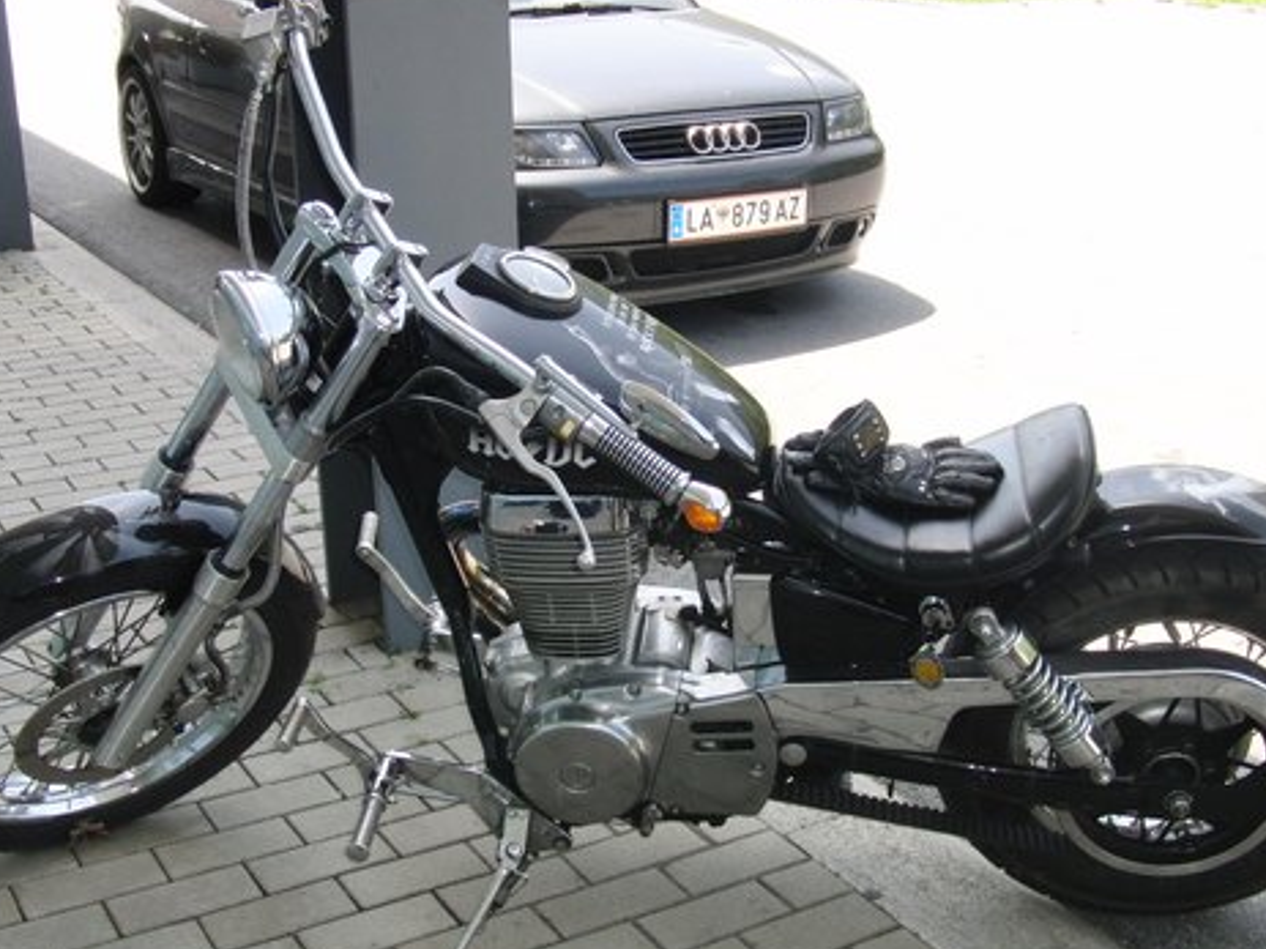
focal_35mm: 48
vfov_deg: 30.3
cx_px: 645
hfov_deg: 39.7
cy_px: 465
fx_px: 1755
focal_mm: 6.42
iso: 100
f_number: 3.6
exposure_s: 1/250
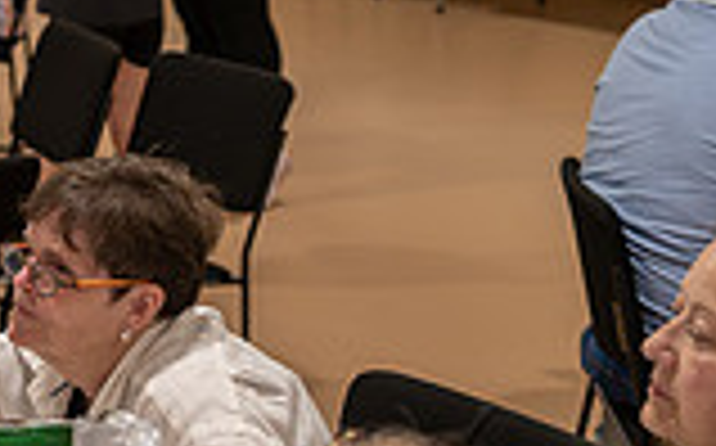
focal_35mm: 138
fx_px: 2690
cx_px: -419
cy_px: 561
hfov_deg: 14.0
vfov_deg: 9.3
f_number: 2.8
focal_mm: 37
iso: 640
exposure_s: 1/500
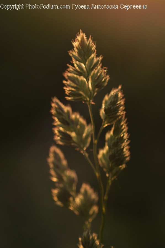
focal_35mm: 90
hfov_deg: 15.2
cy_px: 124
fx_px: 620
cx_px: 82
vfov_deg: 22.6
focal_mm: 60
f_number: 6.3
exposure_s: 1/400
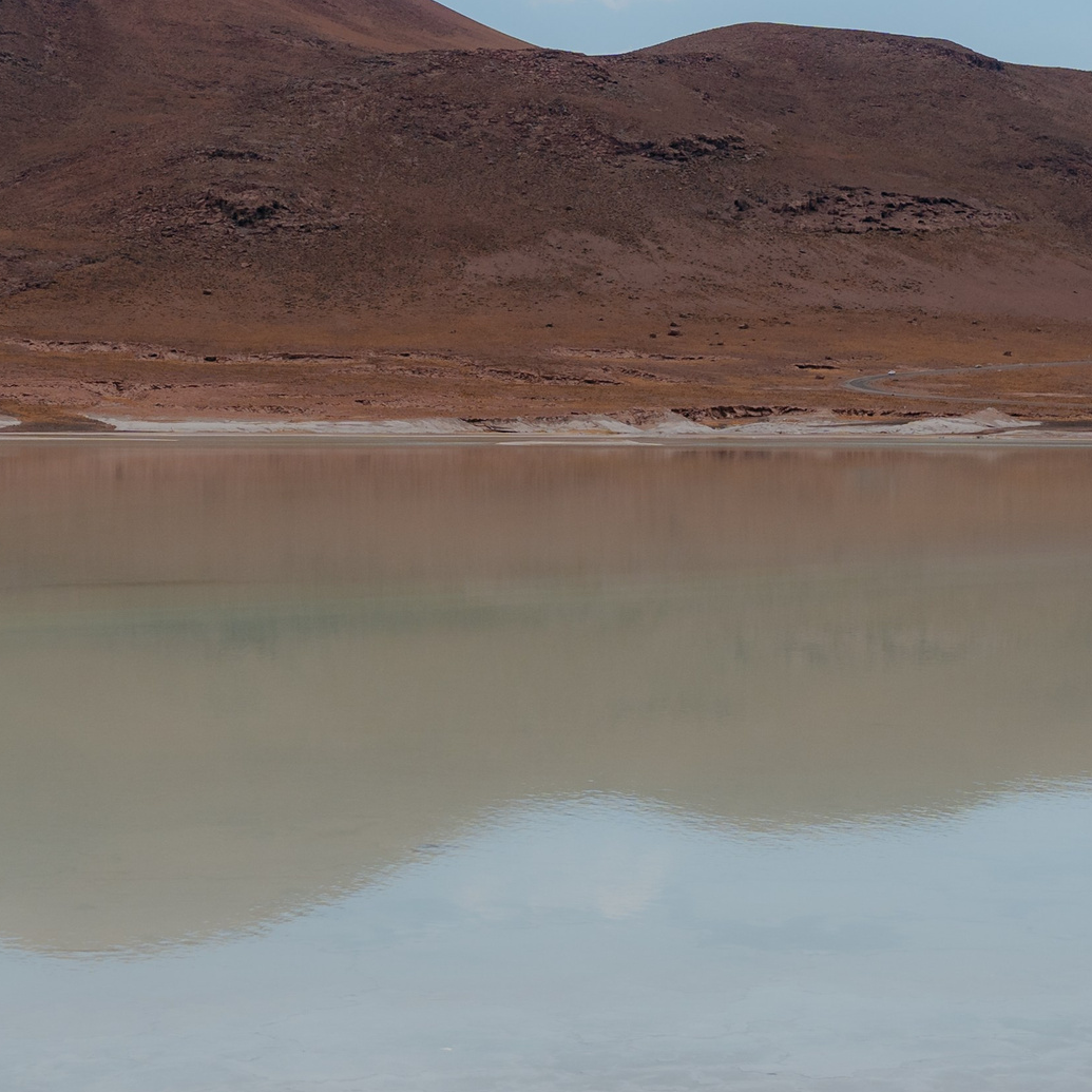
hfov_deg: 21.6
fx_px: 2855
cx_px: 410
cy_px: 343
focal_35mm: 80
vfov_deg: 21.5
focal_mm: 24
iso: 160
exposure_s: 1/1600
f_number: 4.5
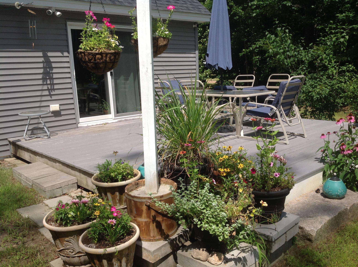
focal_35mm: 35
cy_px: 134
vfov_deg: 40.6
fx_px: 361
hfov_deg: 52.7
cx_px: 179
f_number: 2.4
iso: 50
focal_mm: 4.28
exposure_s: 1/1439
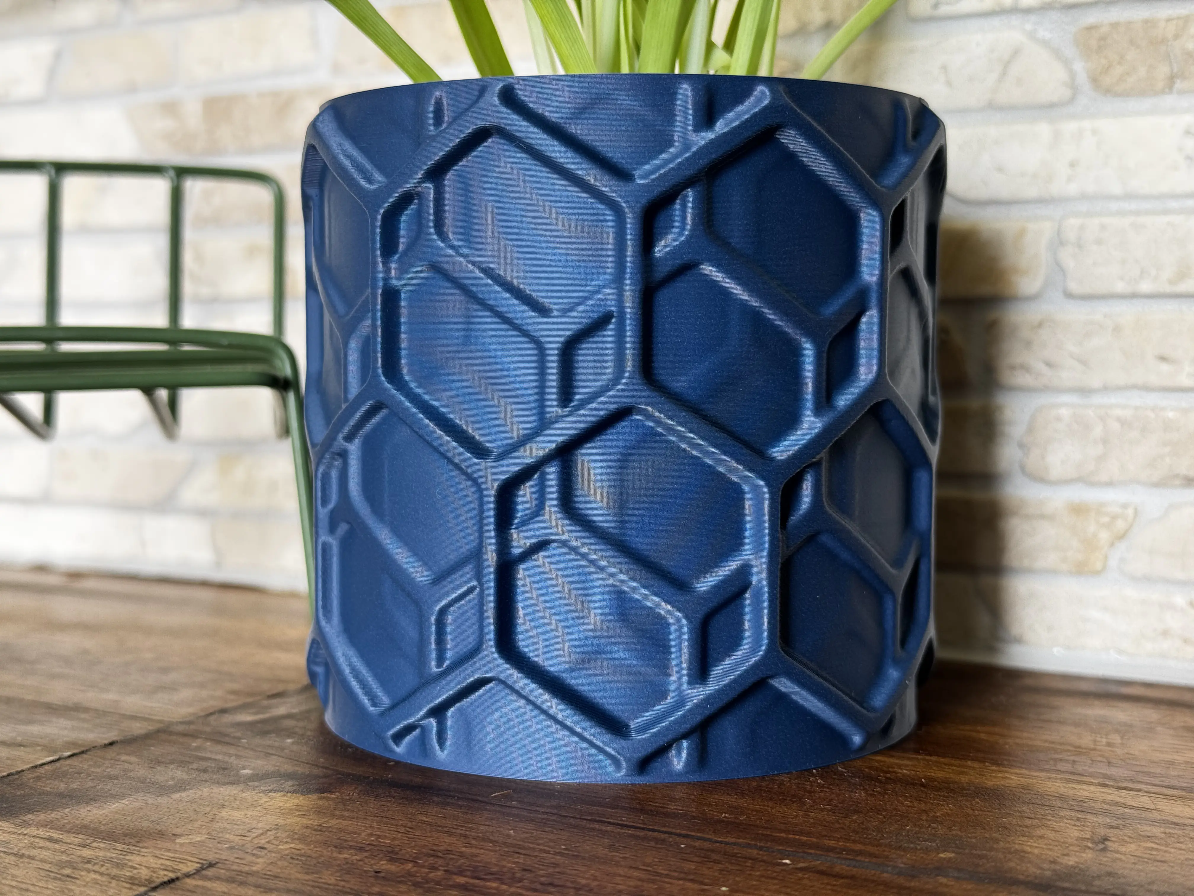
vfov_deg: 30.3
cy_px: 448
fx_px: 1656
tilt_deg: -5.7
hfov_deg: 39.7
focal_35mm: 48
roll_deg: +0.4
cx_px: 597
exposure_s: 1/121
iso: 64
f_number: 1.78
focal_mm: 6.76
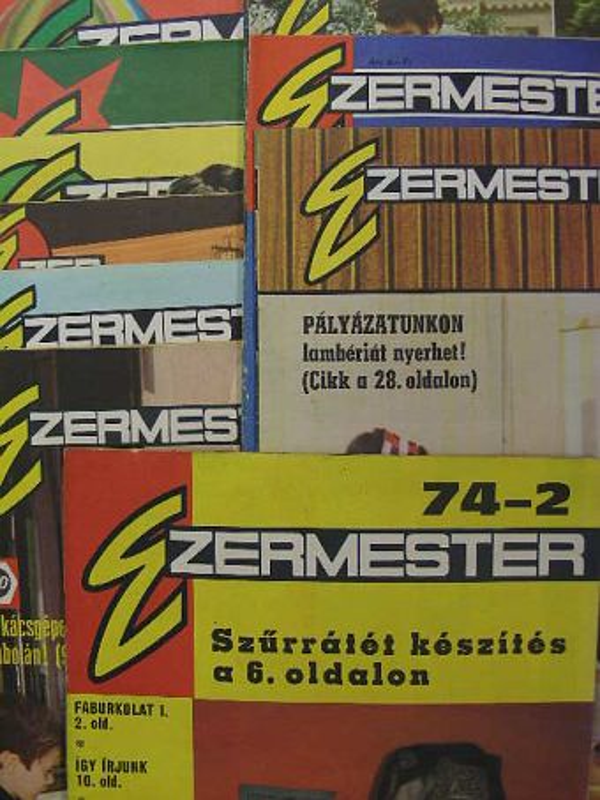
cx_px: 300
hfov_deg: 32.9
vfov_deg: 42.9
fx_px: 1016
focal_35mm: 44
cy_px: 400
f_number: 3.5
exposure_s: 1/43.4
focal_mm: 7.4
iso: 100
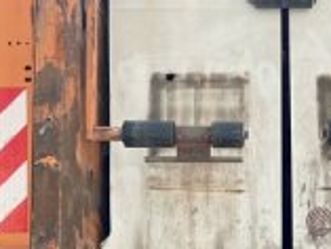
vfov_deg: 13.6
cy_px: 287
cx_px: 261
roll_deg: -0.1
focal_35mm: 106
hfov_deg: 18.4
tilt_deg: +1.8
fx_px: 1014
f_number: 1.5
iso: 50
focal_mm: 5.7
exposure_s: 1/4444
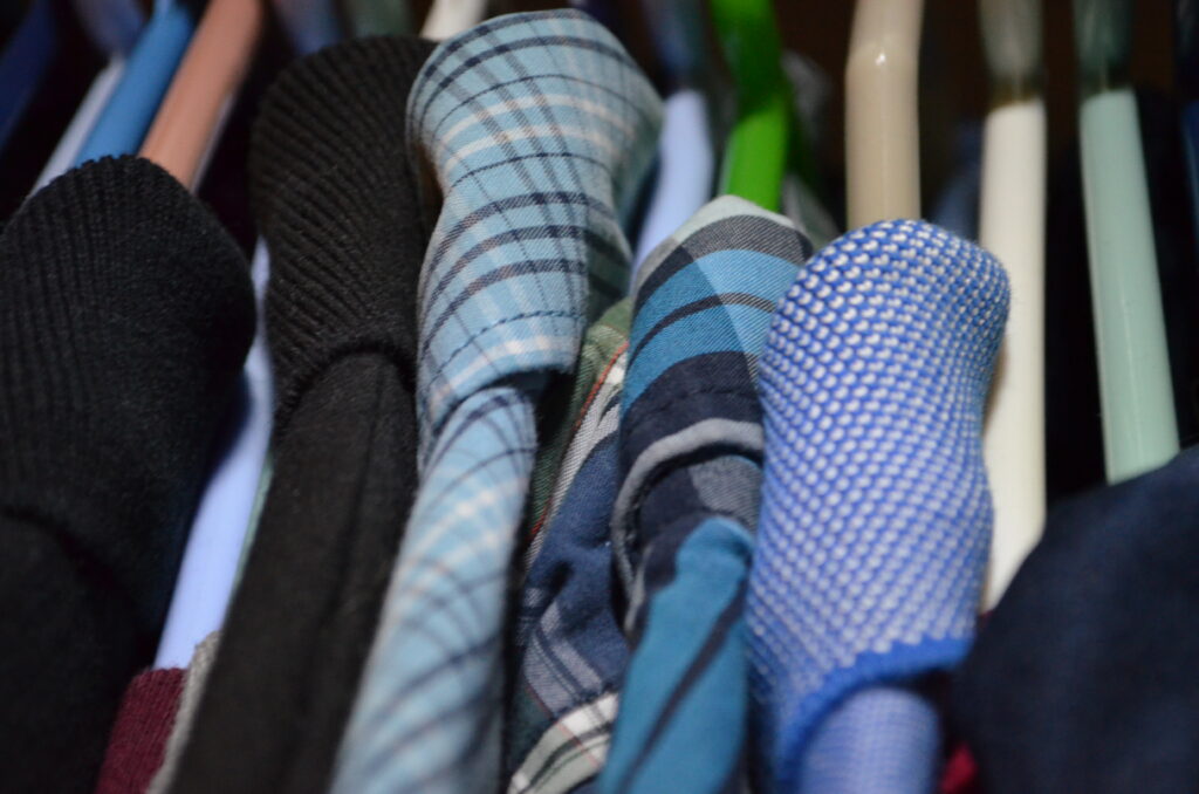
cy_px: 397
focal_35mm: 82
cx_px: 600
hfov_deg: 24.7
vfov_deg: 16.5
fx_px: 2742
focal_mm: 55
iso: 2500
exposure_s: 1/40
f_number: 5.6
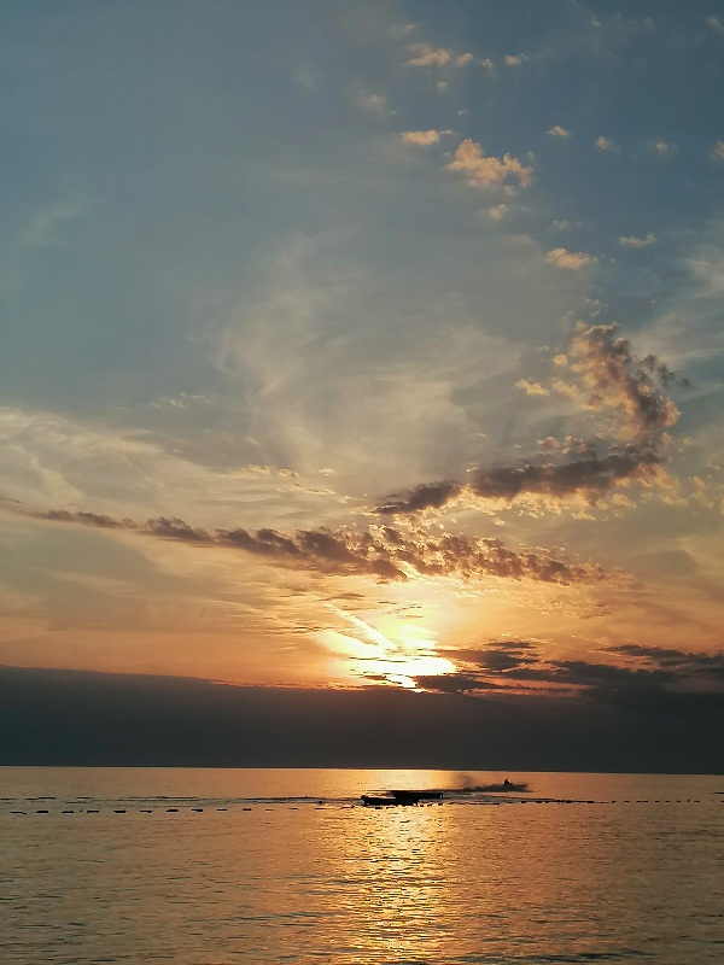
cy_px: 482
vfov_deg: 28.2
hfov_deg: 21.3
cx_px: 362
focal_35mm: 69
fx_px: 1924
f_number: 1.8
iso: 50
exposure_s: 1/1429
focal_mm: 5.3
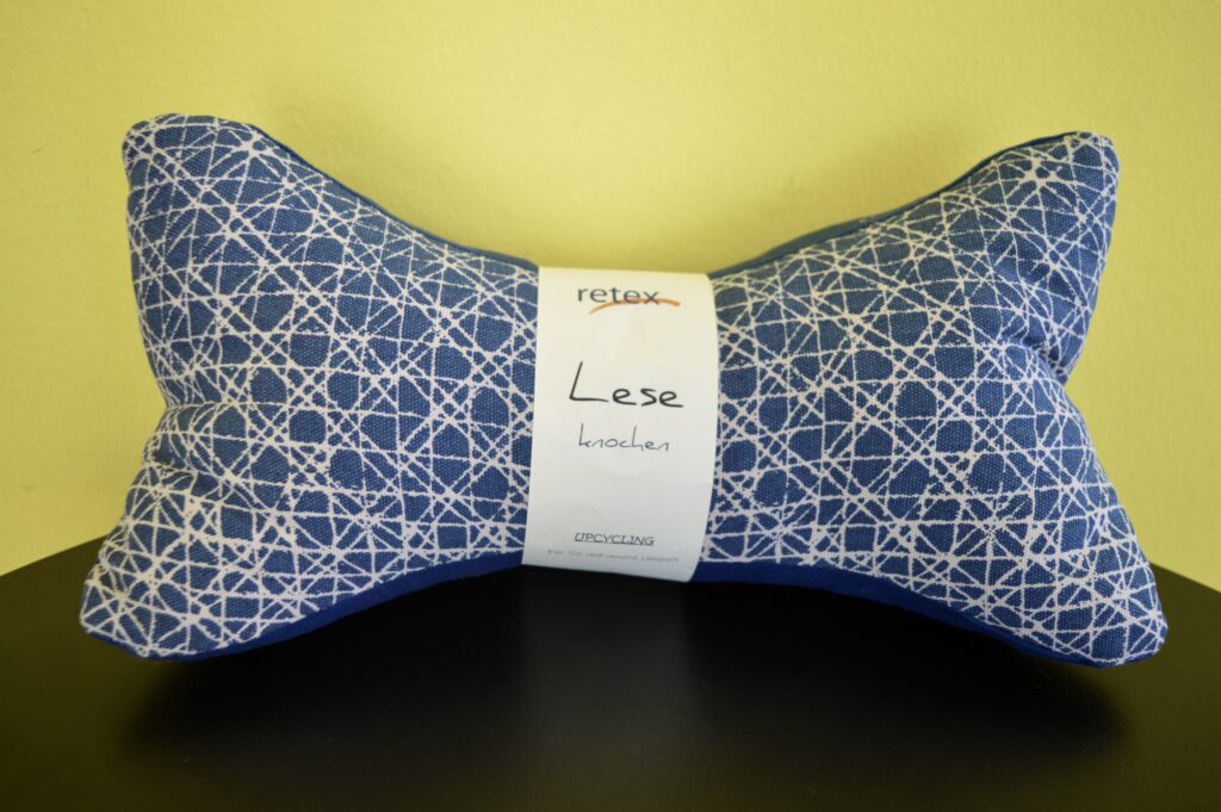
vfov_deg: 38.3
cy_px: 406
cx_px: 610
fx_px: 1169
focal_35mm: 34
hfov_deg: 55.1
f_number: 4
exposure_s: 1/60
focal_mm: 23
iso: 400
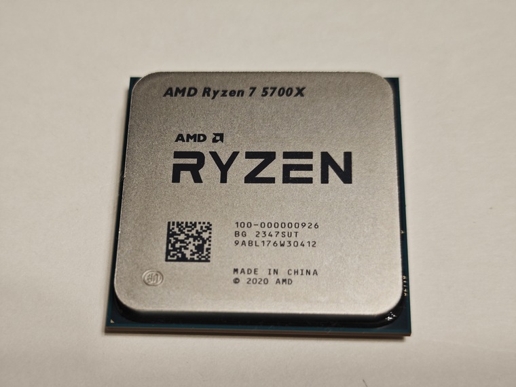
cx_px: 258
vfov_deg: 25.2
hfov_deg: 33.2
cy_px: 194
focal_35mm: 58
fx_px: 865
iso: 320
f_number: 1.9
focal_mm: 8.7
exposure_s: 1/100
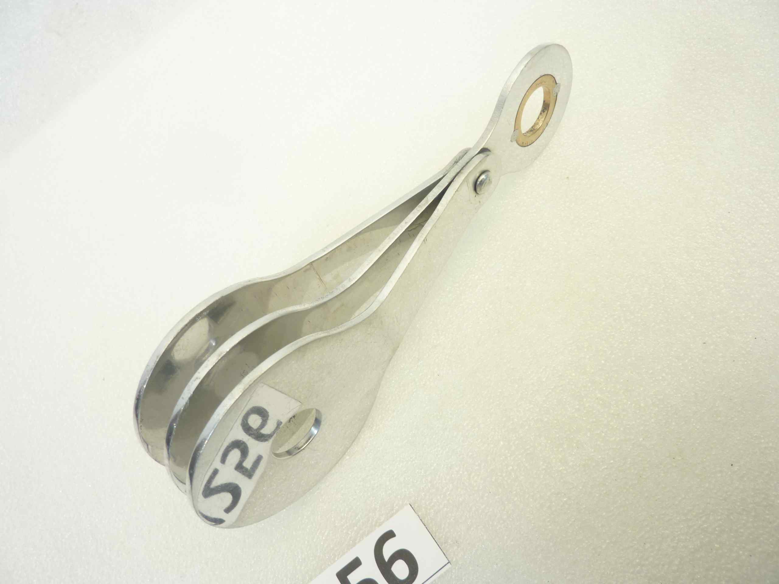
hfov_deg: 69.4
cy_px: 292
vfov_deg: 54.9
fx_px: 563
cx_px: 390
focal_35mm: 25
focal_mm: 4.1
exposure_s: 1/25
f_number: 3.3
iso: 80
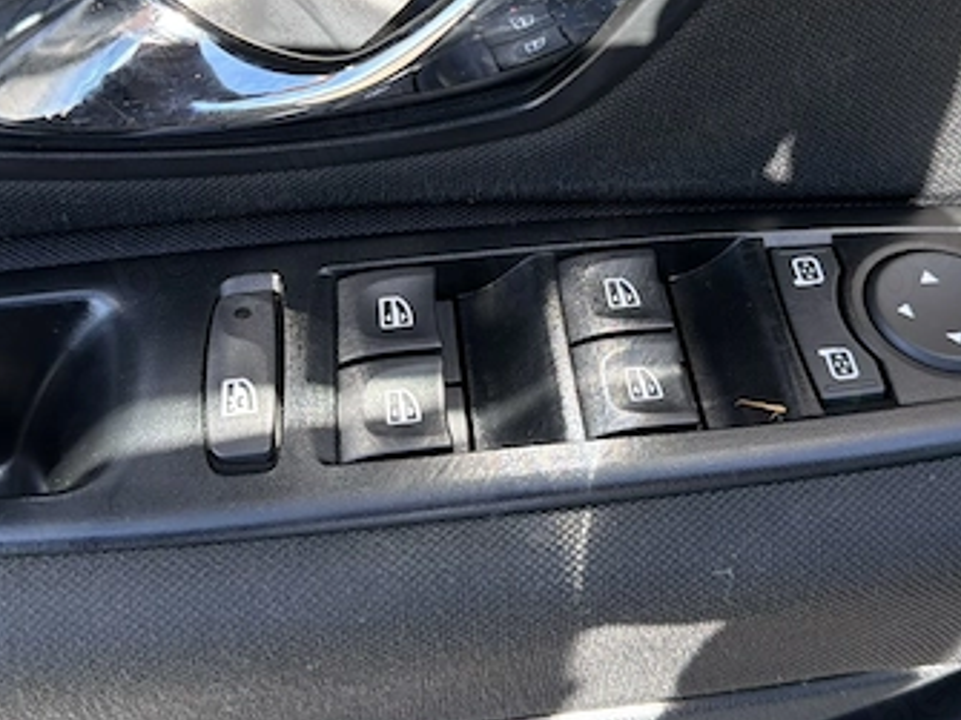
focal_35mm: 43
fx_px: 1193
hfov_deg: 43.8
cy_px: 204
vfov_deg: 33.1
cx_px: 516
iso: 100
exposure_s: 1/397
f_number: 1.78
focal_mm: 6.76
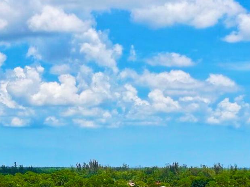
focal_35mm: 112
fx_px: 809
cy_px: 249
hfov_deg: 17.5
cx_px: 62
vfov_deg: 12.7
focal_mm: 12.29
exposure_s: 1/2000
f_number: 2.8
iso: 100
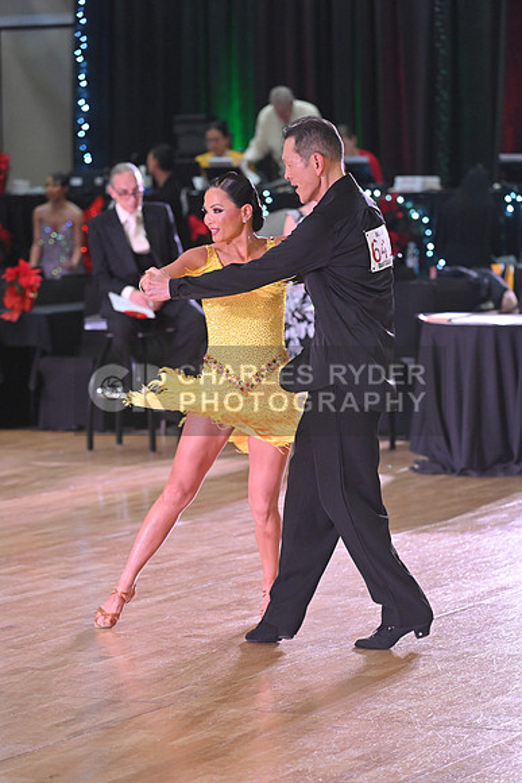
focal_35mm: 135
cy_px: 392
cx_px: 261
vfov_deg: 15.2
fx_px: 2934
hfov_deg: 10.2
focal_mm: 135
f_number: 4.5
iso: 3200
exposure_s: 1/400
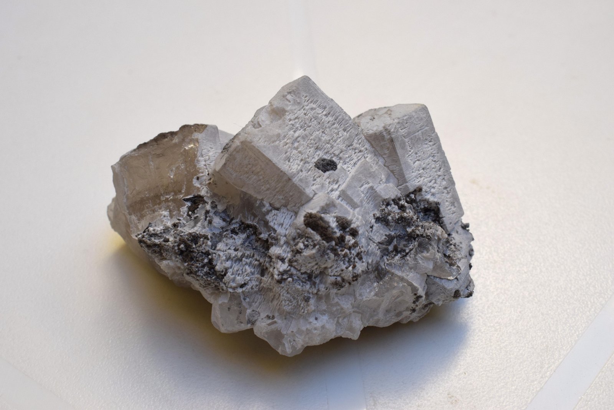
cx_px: 307
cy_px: 205
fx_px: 768
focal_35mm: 45
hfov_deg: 43.6
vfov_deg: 29.9
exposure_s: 1/50
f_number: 16
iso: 560
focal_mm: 30
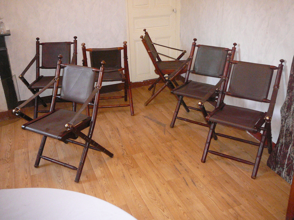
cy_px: 110
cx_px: 147
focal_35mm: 35
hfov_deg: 52.6
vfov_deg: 40.7
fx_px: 297
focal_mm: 5.2
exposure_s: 1/30
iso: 400
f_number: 2.8
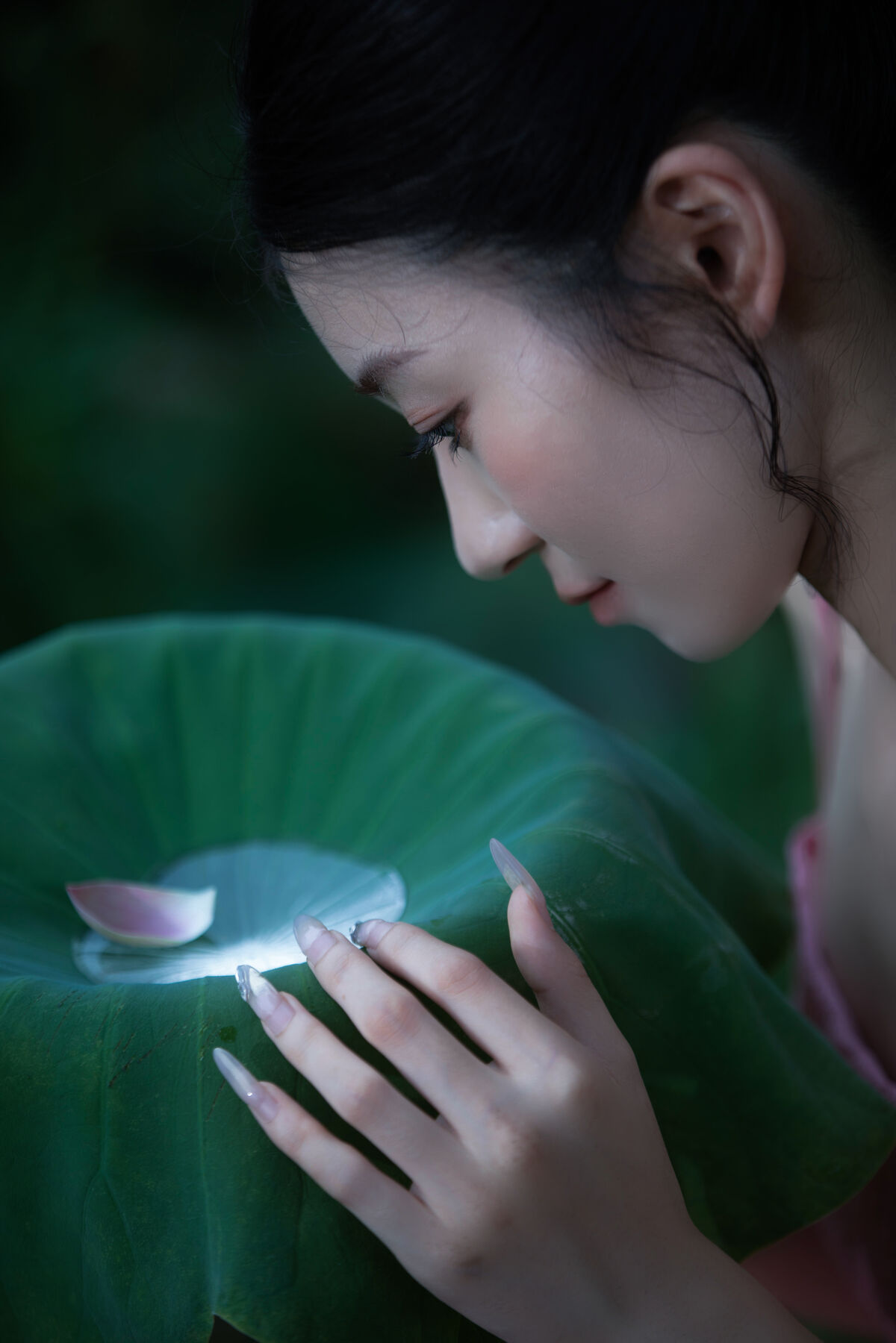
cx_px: 448
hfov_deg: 9.7
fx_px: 5264
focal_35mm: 141
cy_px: 672
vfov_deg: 14.6
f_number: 2.8
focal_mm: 142
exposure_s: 1/250
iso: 100
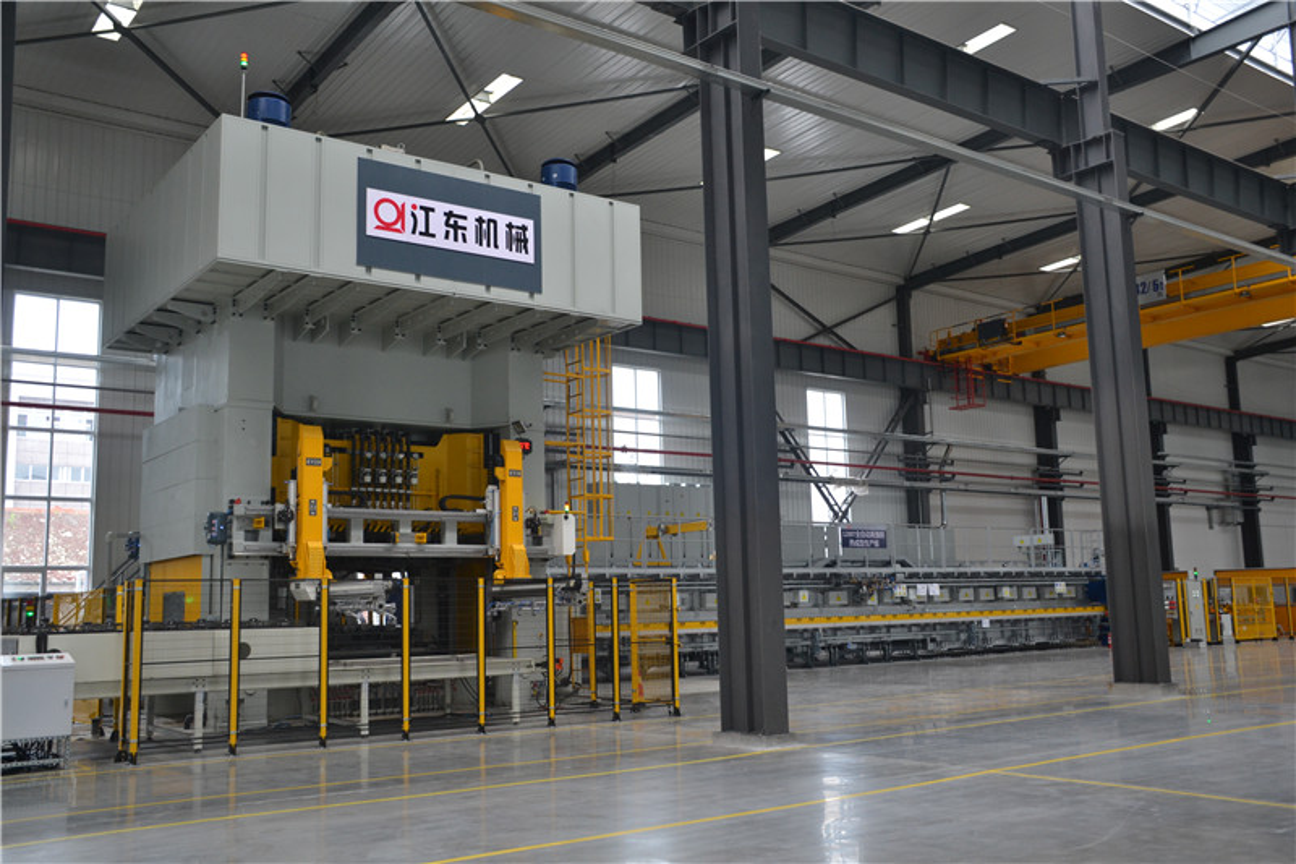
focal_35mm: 33
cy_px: 432
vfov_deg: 40.0
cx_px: 648
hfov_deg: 57.2
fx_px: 1188
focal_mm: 22
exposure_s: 1/80
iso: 400
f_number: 4.5
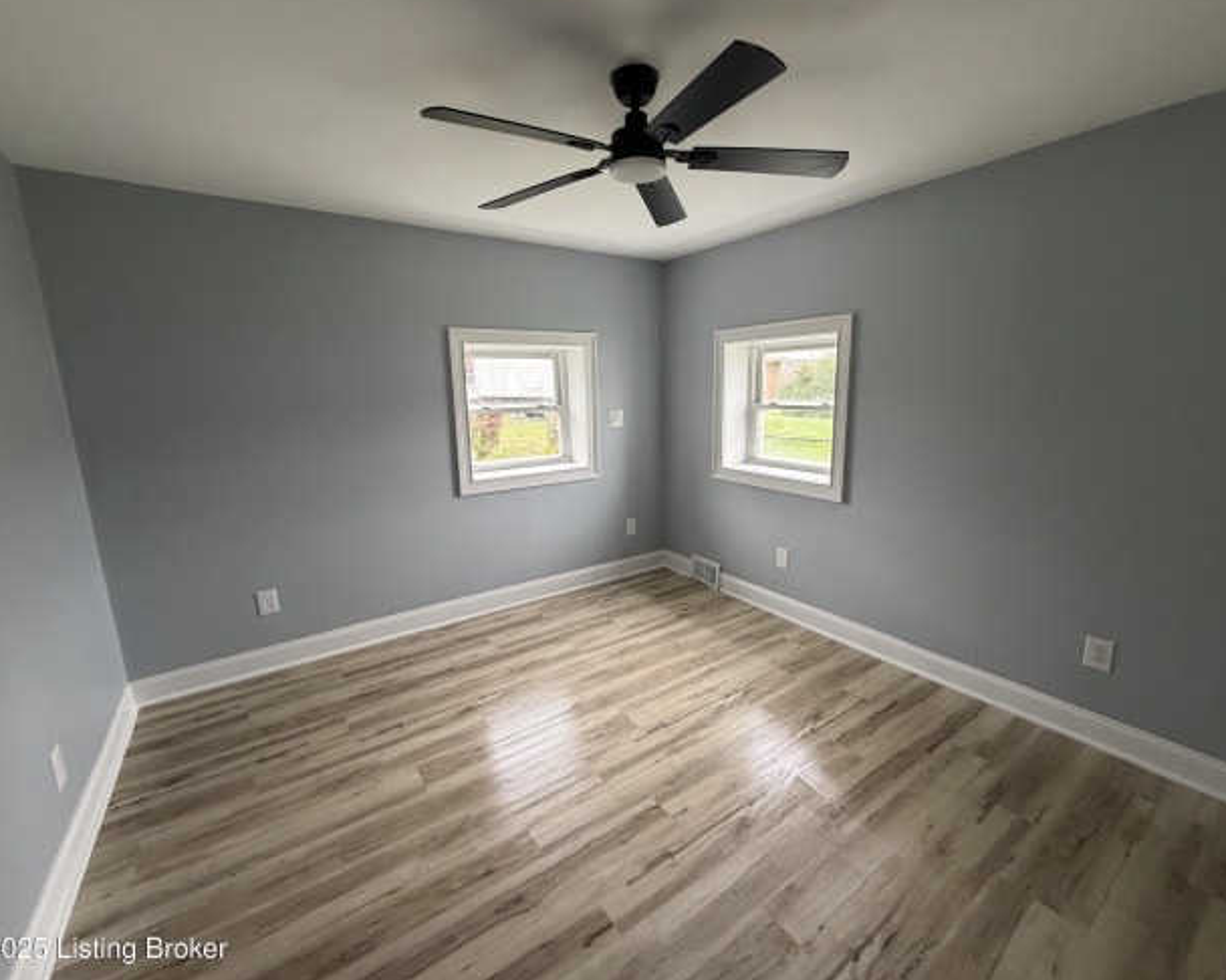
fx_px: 544
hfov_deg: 96.8
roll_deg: +0.6
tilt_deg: -12.9
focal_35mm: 15
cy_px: 490
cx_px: 634
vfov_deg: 84.0
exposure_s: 1/69
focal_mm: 2.22
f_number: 2.2
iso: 320
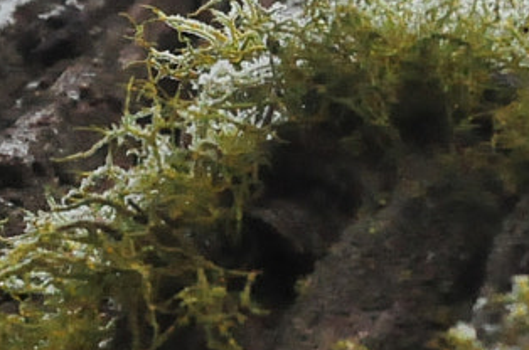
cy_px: 24
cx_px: 615
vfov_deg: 4.5
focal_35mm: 306
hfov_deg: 6.7
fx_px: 4487
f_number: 11
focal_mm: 40
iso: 3200
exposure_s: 1/500
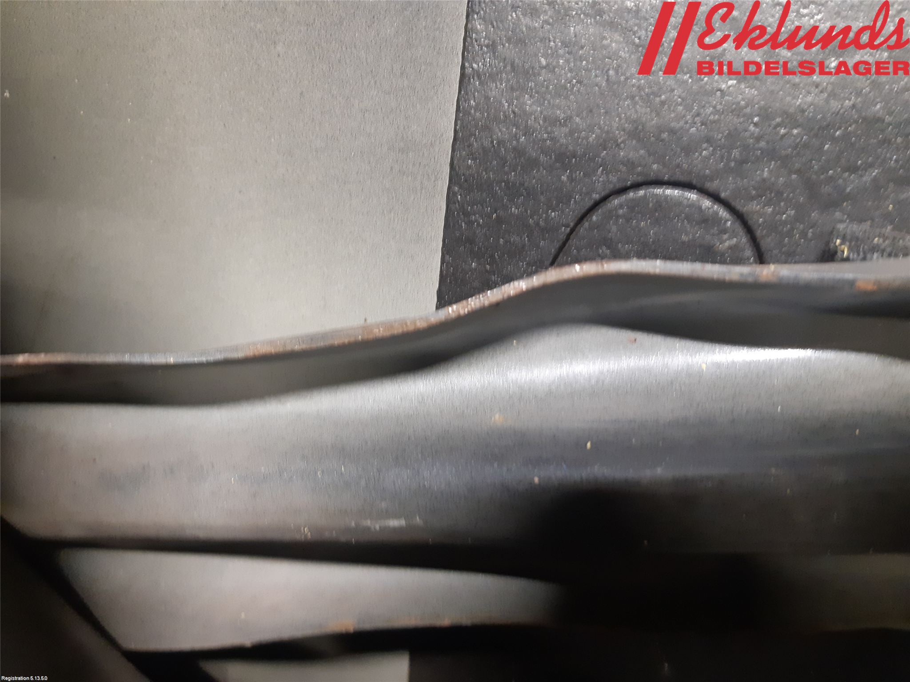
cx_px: 455
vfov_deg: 53.1
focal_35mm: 26
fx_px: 683
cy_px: 341
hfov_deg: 67.3
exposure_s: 1/25
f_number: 1.7
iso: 320
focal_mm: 3.93
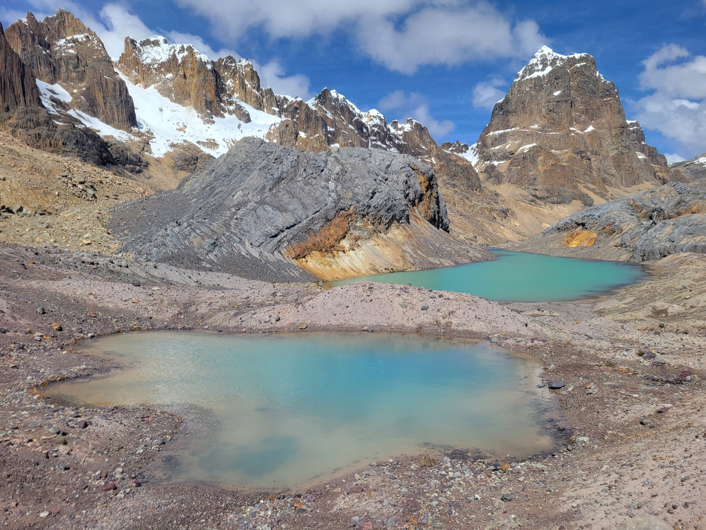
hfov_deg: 67.3
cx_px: 353
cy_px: 265
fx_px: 530
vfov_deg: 53.1
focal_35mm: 26
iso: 40
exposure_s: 1/2715
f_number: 1.8
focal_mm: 5.4
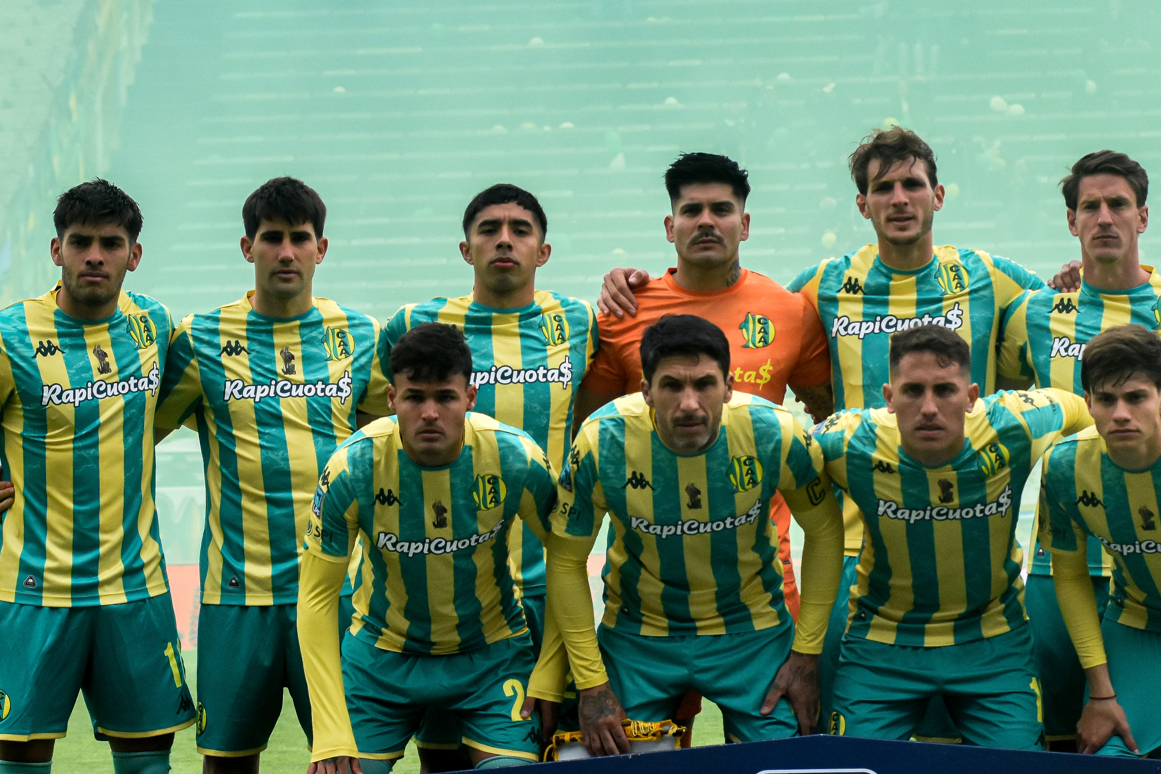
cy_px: 358
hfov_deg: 9.6
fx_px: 6901
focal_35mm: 214
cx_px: 825
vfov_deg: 6.4
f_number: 5.6
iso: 800
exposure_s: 1/1600
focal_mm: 80
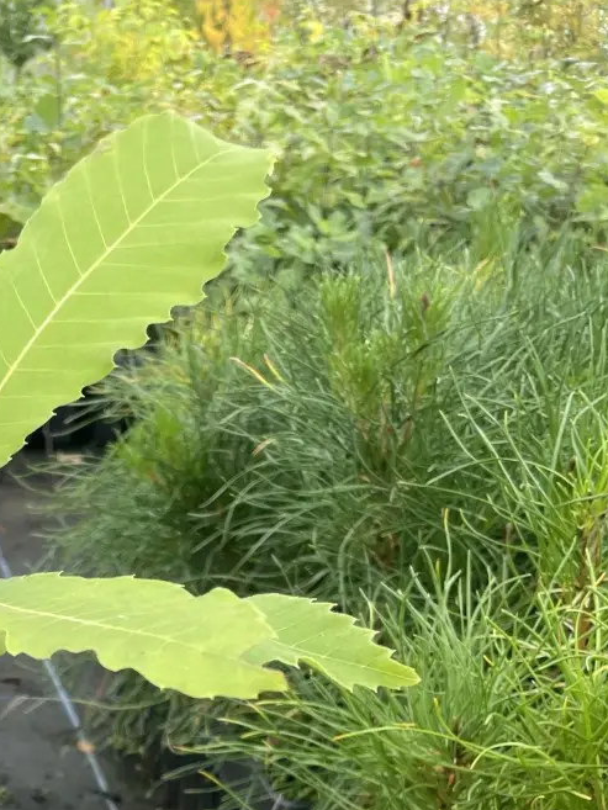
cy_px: 883
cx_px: -52
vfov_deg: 30.4
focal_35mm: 57
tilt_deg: -28.2
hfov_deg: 24.1
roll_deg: -1.2
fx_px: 1334
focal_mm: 4.2
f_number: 1.6
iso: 32
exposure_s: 1/211
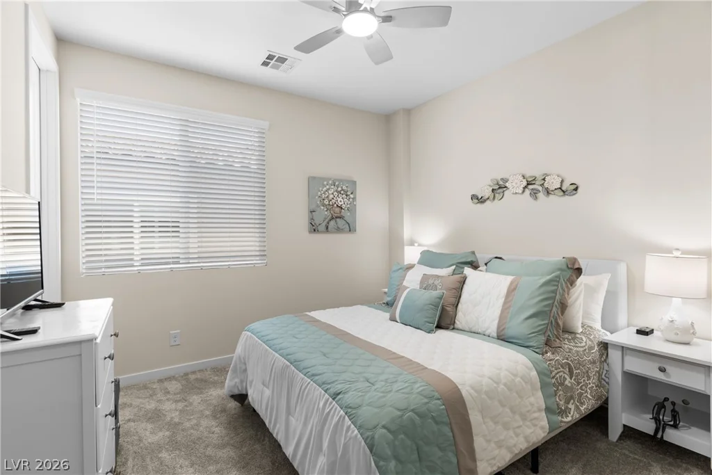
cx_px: 356
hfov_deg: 93.3
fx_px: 336
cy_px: 238
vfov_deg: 70.5
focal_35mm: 17
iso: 400
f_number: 8
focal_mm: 17
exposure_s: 1/13
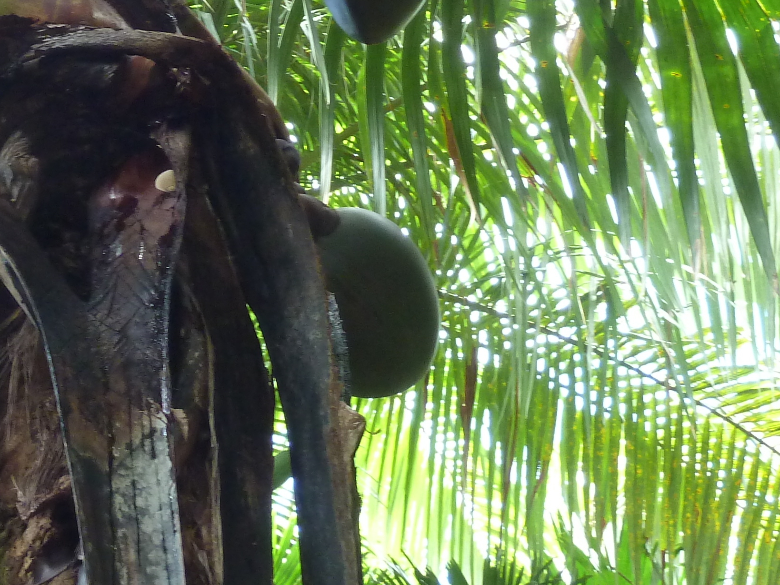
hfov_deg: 15.2
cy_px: 122
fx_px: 2861
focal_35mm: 127
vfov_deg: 11.6
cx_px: -58
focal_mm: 8.5
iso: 200
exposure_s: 1/30
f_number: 3.8
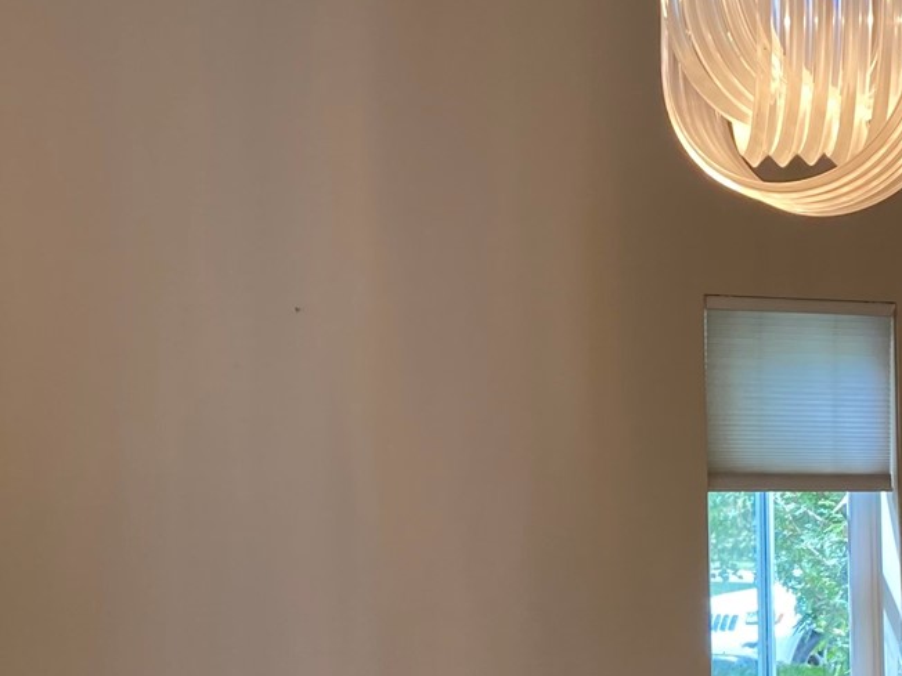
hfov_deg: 22.2
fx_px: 2293
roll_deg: +0.1
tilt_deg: +3.4
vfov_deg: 16.7
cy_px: 459
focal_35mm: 88
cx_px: 576
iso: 50
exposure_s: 1/60
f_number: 1.8
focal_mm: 3.99
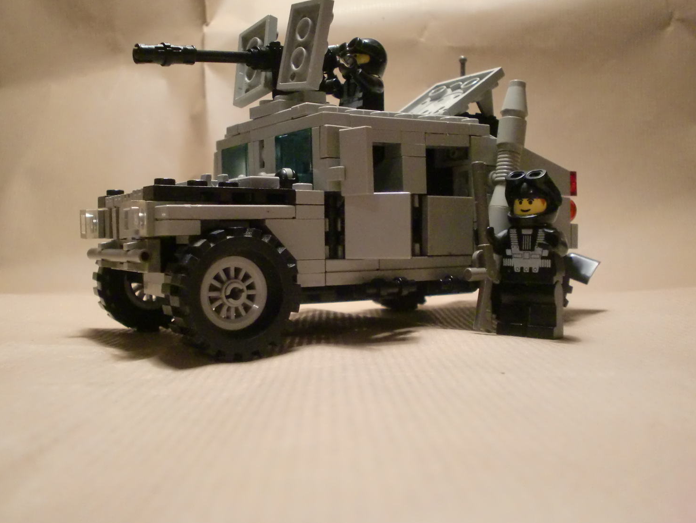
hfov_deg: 50.1
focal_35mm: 37
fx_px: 744
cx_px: 324
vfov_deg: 38.7
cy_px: 241
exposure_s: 1/60
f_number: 2.8
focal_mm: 5.58
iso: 500
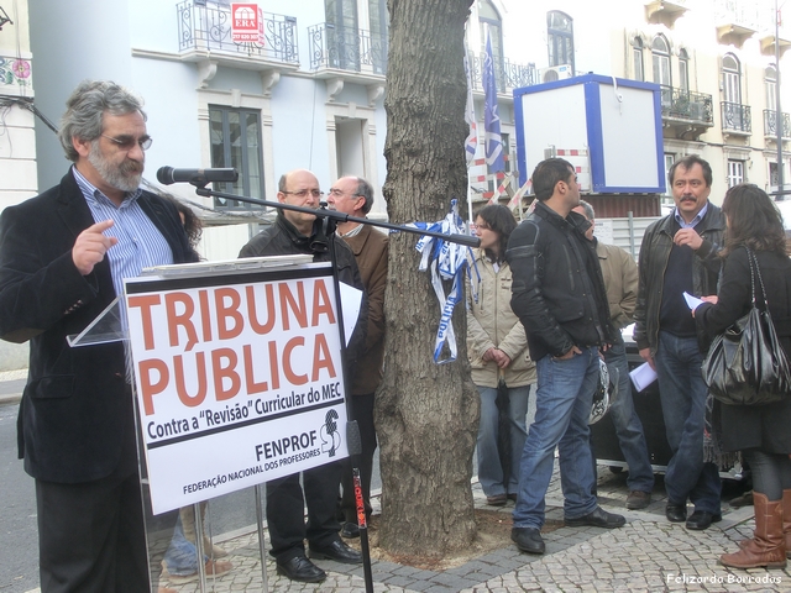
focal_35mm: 51
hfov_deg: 37.5
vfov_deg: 28.6
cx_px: 396
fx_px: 1165
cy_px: 296
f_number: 4.4
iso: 100
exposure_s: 1/100
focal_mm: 9.09
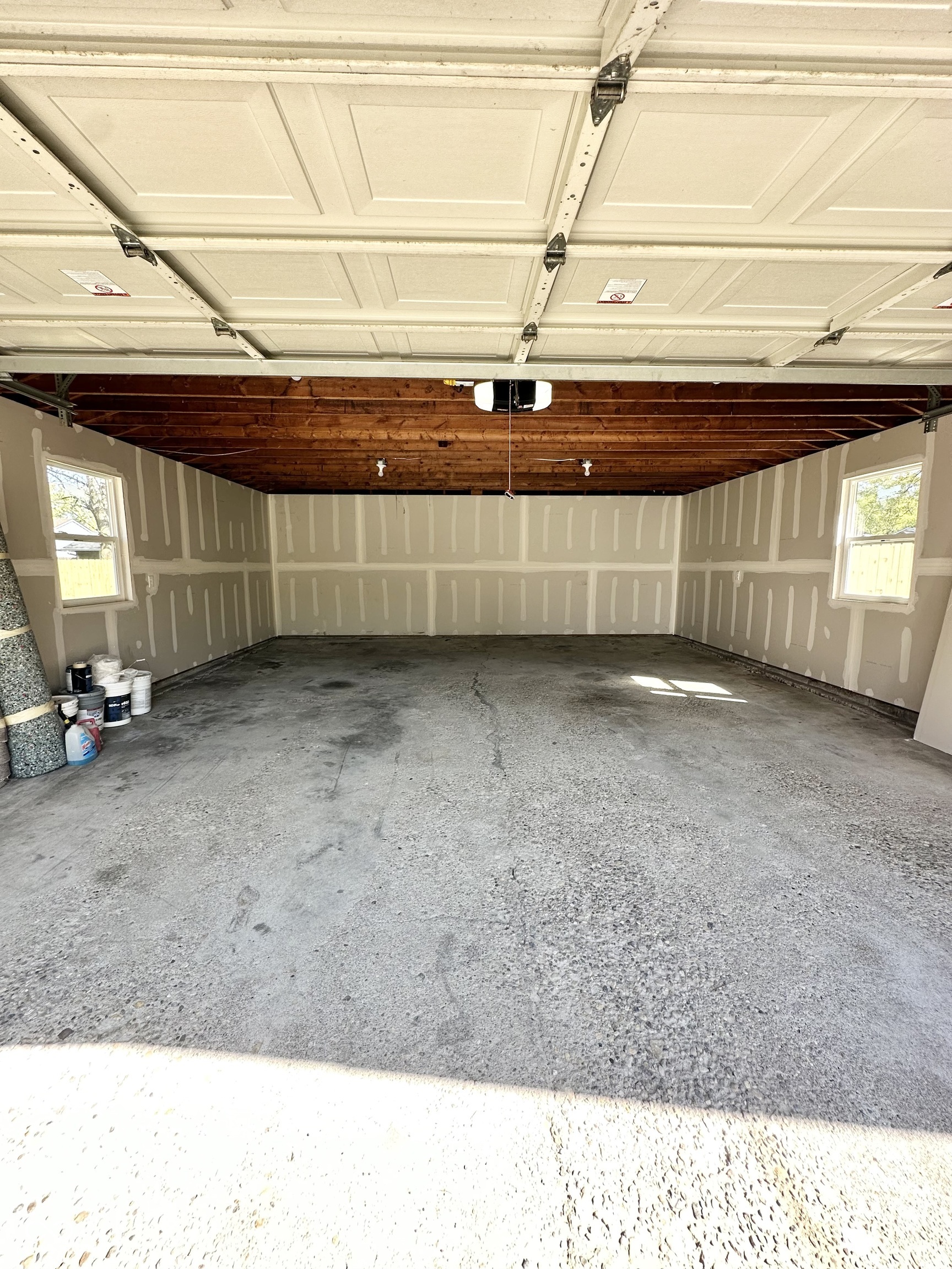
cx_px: 476
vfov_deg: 102.1
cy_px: 634
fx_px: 513
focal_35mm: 14
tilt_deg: -7.7
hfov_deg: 85.7
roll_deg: -0.4
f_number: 2.2
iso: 40
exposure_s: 1/113
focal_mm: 2.22
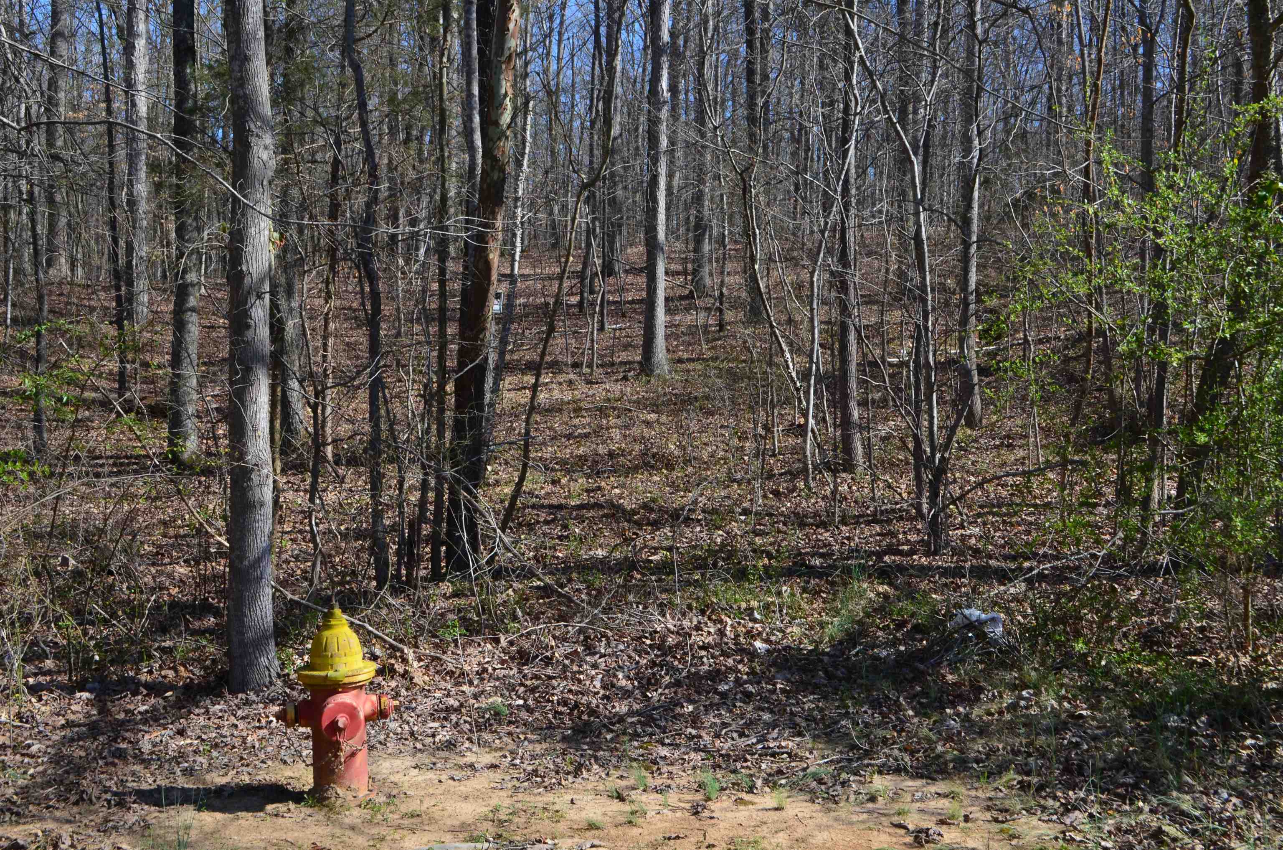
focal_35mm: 42
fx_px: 1494
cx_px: 642
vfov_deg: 31.7
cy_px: 425
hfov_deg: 46.5
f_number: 11
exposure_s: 1/125
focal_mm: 28
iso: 200
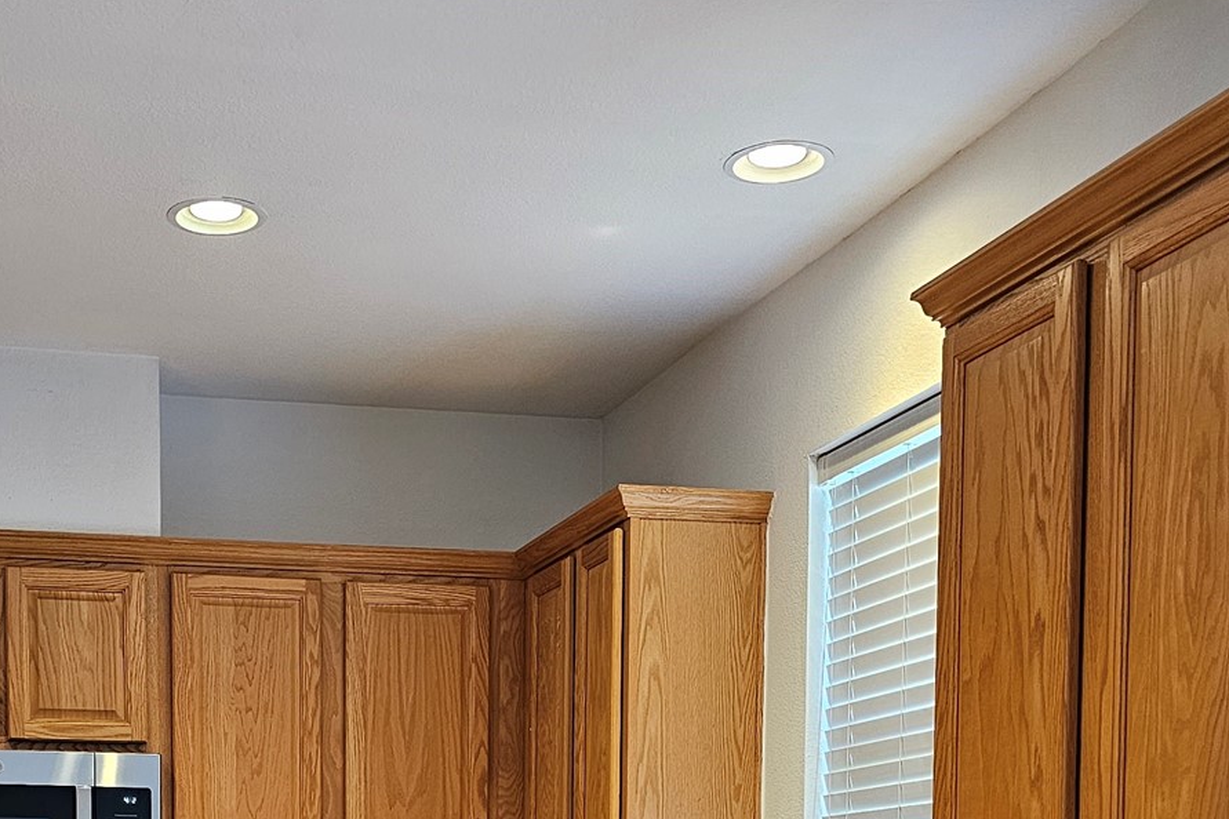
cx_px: 324
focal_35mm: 55
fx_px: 1877
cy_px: 986
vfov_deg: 22.6
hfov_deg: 35.5
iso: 320
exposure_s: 1/120
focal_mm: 6.3
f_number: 1.7
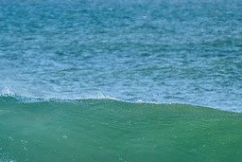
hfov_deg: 1.4
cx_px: 21
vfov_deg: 1.0
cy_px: 177
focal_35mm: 1429
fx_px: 9611
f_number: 11
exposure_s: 1/1600
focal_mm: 630
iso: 3600
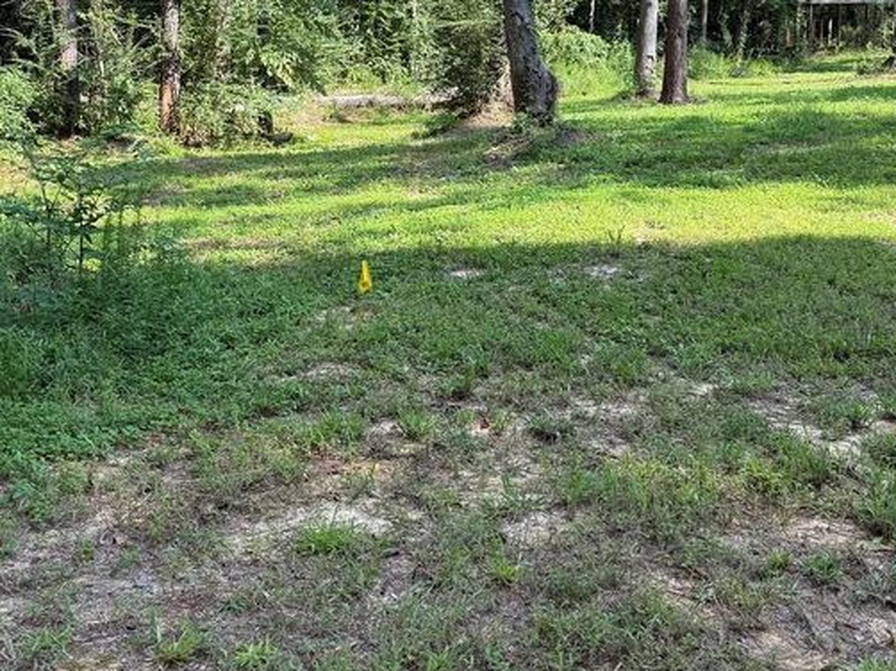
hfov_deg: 38.7
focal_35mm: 49
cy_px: 168
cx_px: 341
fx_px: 1268
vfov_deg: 29.2
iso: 100
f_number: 1.78
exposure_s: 1/1091
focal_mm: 6.76
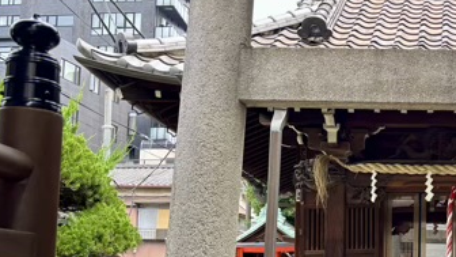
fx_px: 713
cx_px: 449
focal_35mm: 59
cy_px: 229
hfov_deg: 32.7
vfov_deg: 20.0
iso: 50
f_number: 1.6
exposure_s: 1/353
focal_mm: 5.96
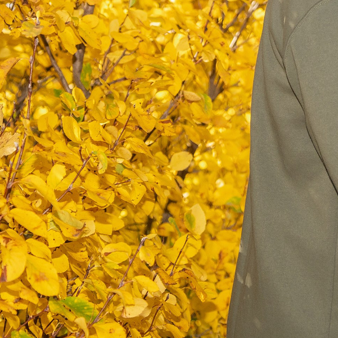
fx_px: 1768
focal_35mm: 160
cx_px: 421
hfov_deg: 10.7
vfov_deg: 10.8
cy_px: -26
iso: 500
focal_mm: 44
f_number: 2.8
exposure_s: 1/2500
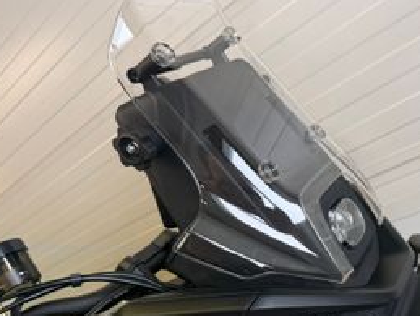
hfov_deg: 48.6
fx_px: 450
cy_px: 228
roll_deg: +30.2
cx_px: 302
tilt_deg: -13.7
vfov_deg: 38.0
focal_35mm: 37
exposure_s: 1/121
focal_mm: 6.76
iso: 64
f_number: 1.78
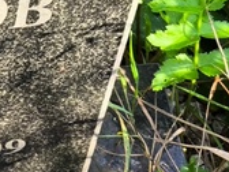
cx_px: -220
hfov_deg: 8.0
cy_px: -19
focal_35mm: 238
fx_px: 1574
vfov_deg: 6.2
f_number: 1.7
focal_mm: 4.71
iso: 50
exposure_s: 1/161
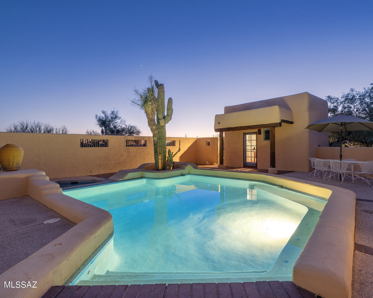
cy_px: 148
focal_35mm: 17
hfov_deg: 89.5
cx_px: 201
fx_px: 188
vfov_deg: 77.0
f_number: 9
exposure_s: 5
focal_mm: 15
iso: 100
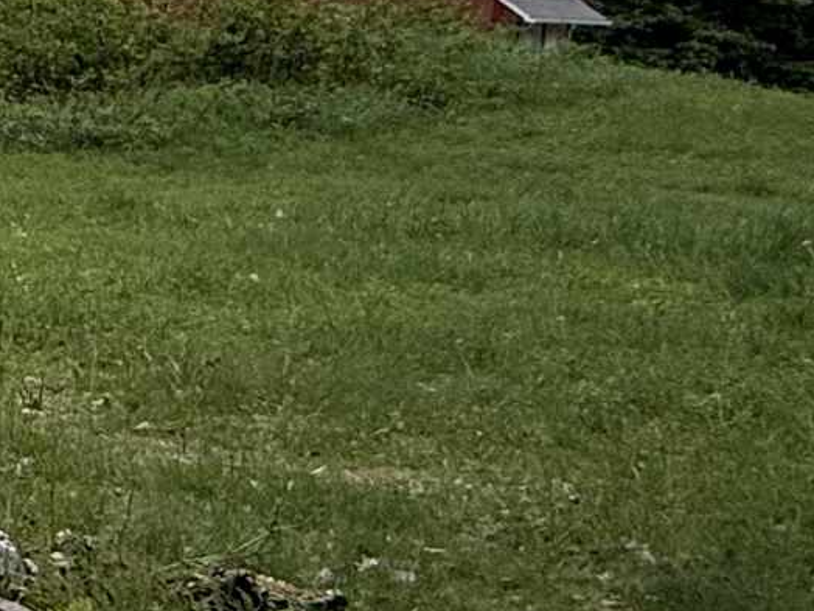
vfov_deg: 17.8
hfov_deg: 13.3
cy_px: 129
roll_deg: -2.1
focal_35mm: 82
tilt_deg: -5.2
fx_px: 1928
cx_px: -1345
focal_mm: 2.22
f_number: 2.2
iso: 50
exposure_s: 1/2611
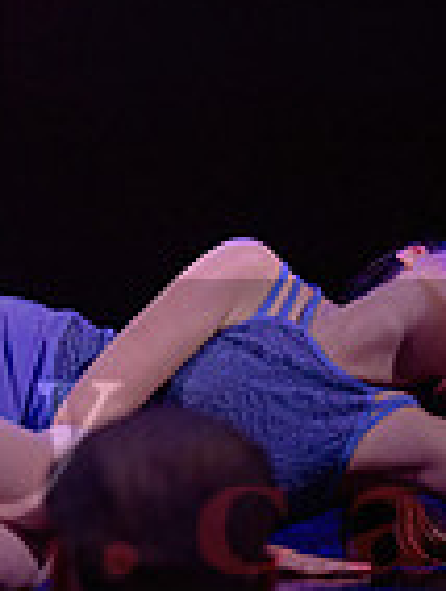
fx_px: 13411
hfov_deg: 1.9
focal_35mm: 783
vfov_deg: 2.5
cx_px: -734
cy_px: -152
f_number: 2.8
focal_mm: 200
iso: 1600
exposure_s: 1/200
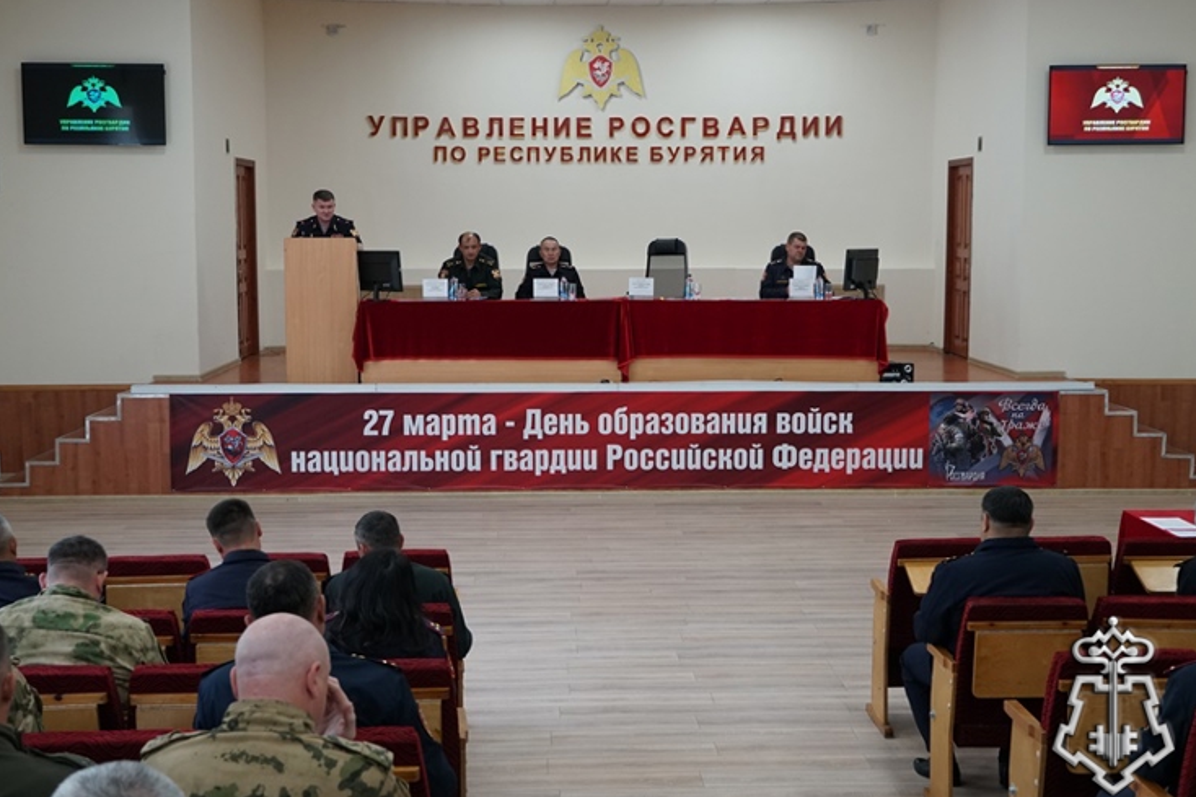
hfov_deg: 41.5
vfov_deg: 28.3
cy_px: 401
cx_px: 605
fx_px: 1578
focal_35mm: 48
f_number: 4.5
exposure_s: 1/160
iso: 1000
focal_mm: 31
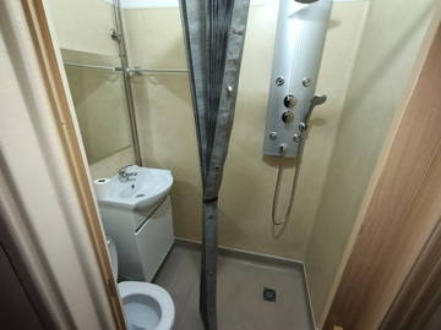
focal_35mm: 15
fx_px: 191
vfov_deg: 81.7
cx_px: 220
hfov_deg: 98.2
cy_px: 165
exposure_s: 1/50
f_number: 2.2
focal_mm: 1.65
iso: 340
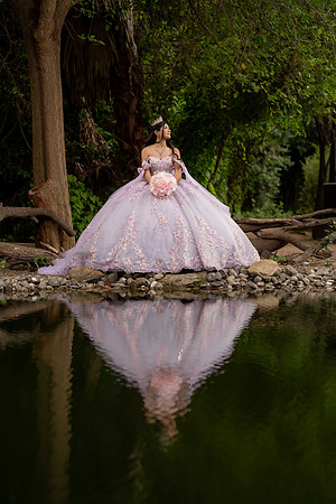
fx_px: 1232
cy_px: 252
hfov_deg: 15.5
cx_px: 168
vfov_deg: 23.1
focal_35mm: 88
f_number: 2.8
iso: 160
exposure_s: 1/1250
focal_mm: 88
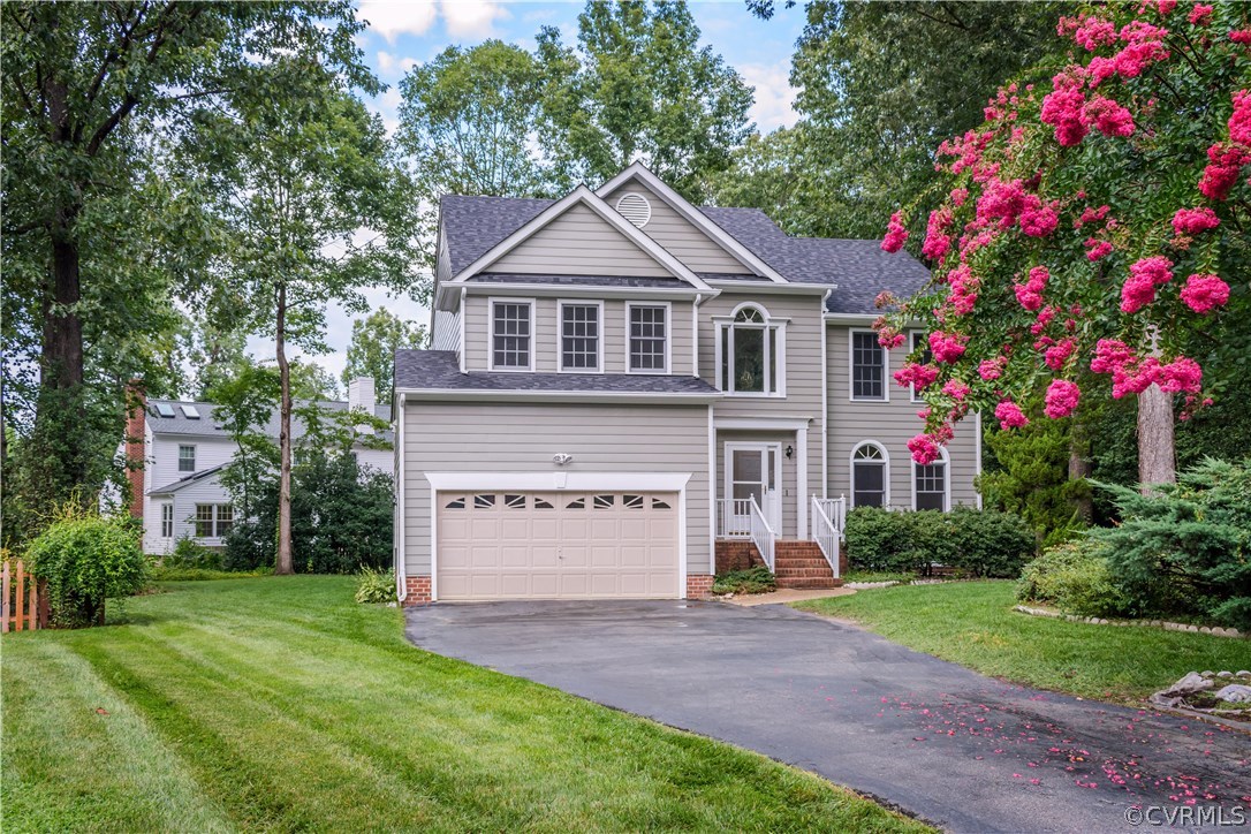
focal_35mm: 30
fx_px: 1042
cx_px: 626
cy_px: 417
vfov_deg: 43.6
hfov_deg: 61.9
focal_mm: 20
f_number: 6.3
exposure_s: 1/160
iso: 400
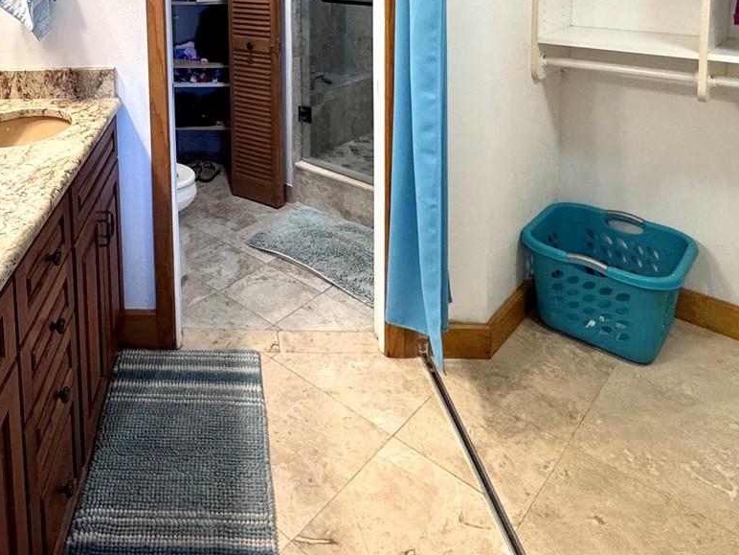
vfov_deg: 41.6
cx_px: 194
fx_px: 619
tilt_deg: -5.8
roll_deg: +1.2
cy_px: -5
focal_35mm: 29
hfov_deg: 58.8
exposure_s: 1/120
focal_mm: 2.22
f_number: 2.2
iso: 250
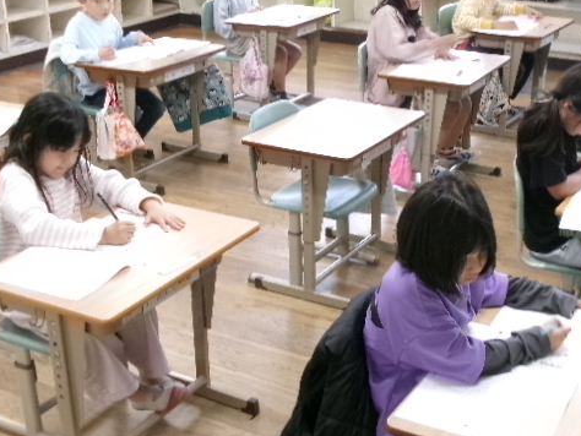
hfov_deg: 33.1
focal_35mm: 58
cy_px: 242
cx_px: 363
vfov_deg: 25.2
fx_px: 974
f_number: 4.7
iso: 400
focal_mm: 7.8
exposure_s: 1/25
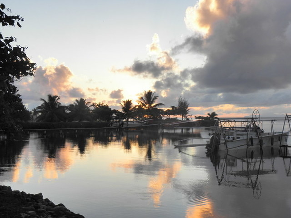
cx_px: 146
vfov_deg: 29.7
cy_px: 109
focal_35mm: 49
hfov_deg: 38.9
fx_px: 412
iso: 64
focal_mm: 8.87
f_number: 5.6
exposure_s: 1/60
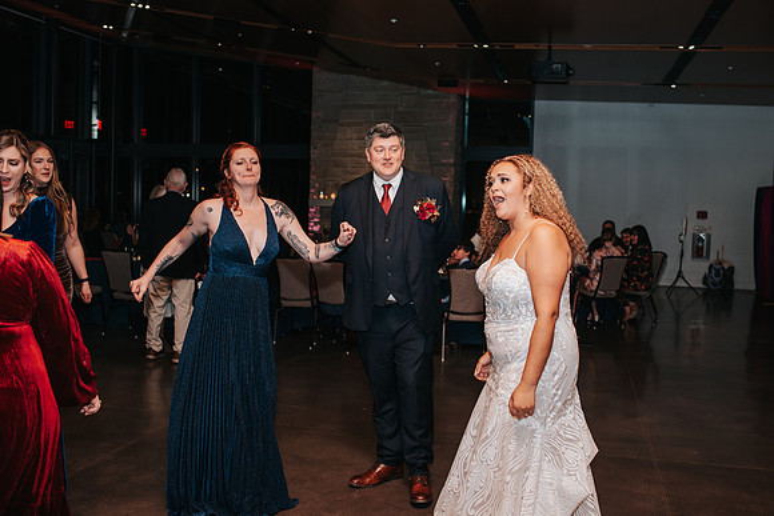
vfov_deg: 36.8
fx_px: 777
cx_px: 400
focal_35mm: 36
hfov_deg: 52.9
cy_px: 250
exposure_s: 1/200
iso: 1000
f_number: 2.8
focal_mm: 35
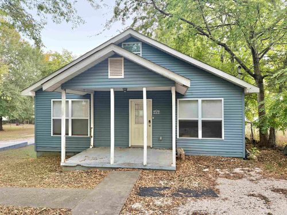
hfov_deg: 71.6
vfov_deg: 56.8
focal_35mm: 24
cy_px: 108
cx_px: 144
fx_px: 199
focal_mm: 6.76
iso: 200
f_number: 1.78
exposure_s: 1/60
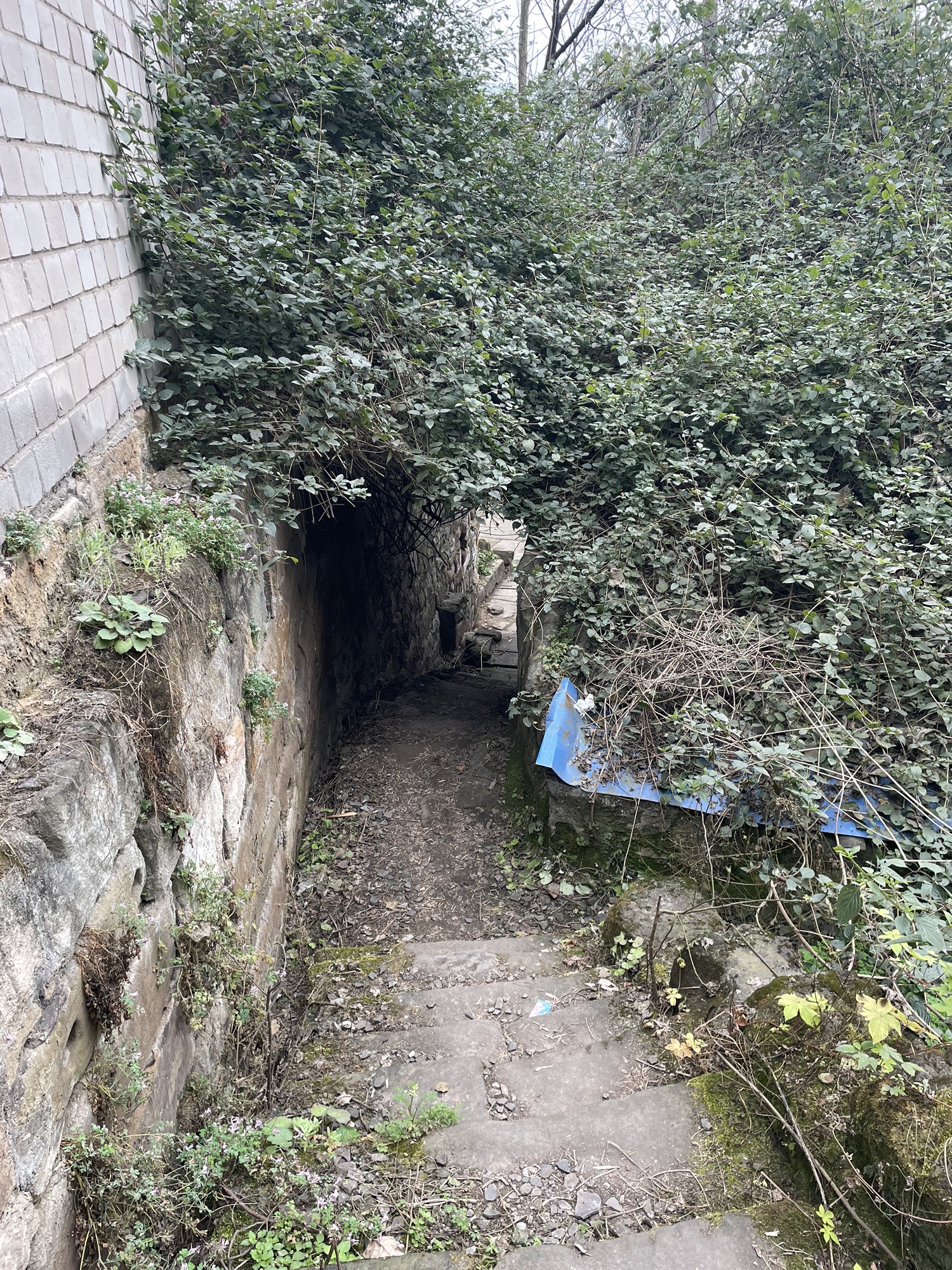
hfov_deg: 53.1
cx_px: 476
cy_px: 635
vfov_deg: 67.3
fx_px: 953
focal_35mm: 26
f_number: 1.6
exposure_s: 1/121
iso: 50
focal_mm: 4.2
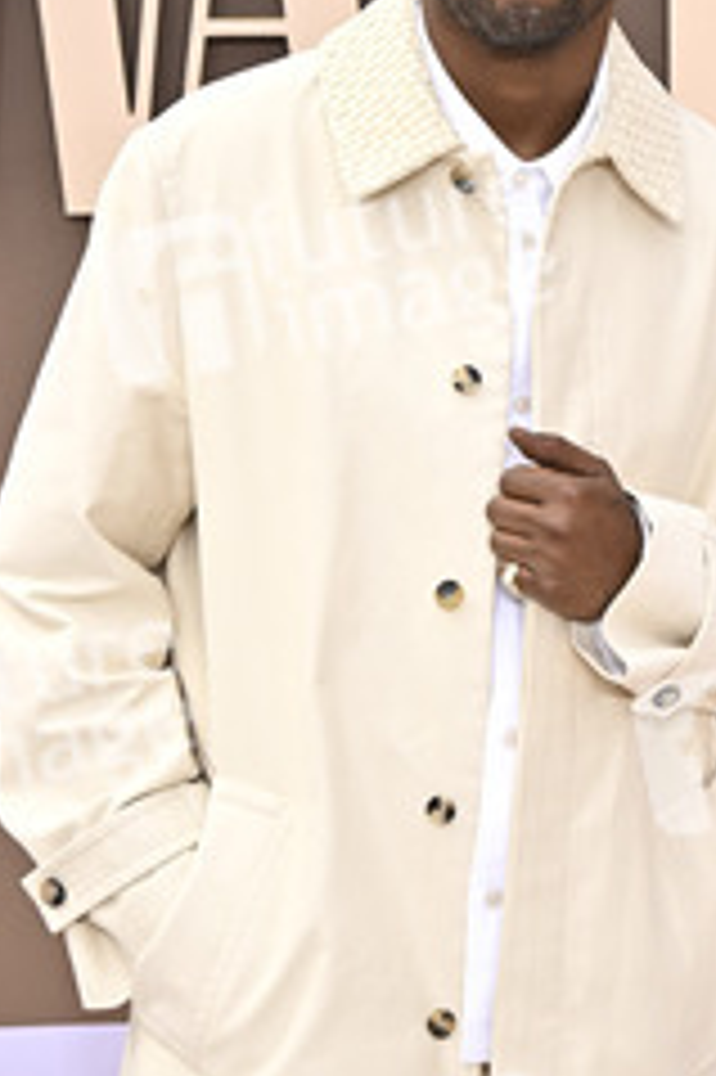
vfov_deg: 12.9
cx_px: 455
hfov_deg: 8.6
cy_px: 504
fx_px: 4750
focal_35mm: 159
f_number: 10
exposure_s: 1/320
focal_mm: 95
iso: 400
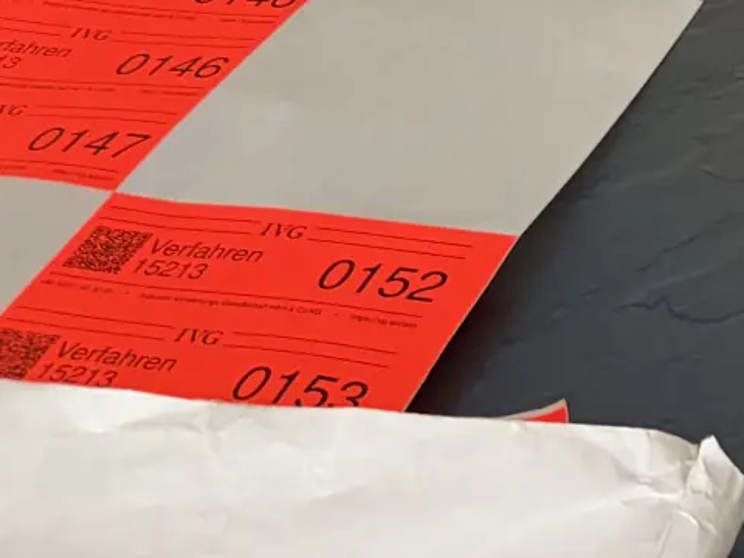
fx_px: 2235
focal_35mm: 104
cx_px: 1445
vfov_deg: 12.7
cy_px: -496
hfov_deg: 15.5
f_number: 1.6
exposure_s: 1/122
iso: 64
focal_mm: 5.96
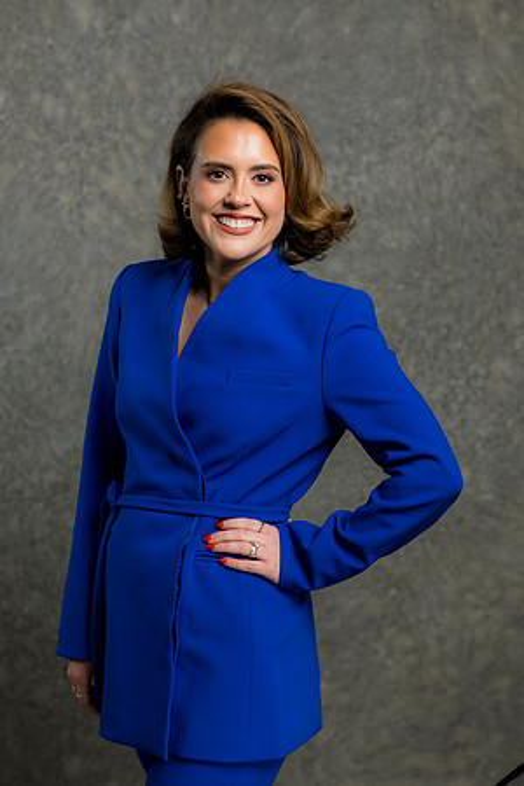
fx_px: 1856
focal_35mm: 85
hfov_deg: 16.1
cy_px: 393
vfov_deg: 23.9
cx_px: 262
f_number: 5
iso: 125
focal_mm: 85
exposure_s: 1/200
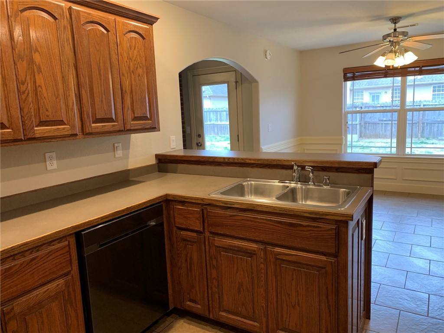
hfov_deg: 67.3
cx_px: 222
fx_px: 333
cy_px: 166
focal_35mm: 26
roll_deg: +2.0
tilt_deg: -10.0
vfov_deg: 53.1
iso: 160
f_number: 1.8
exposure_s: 1/60
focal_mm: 4.25
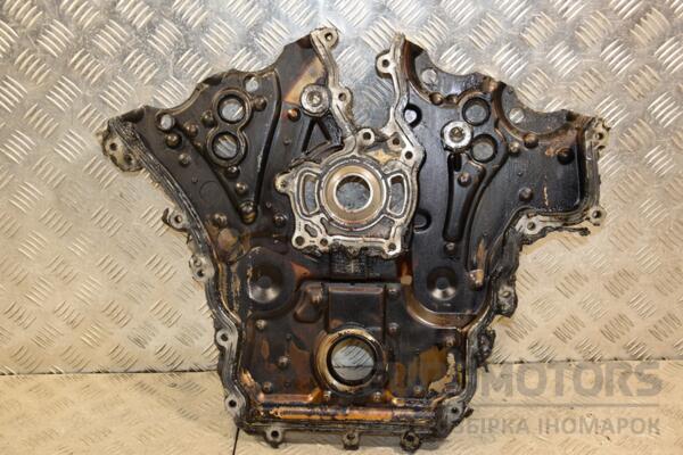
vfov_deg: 28.1
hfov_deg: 41.1
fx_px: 911
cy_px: 228
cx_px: 342
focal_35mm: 48
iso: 800
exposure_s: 1/125
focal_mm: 32
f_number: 5
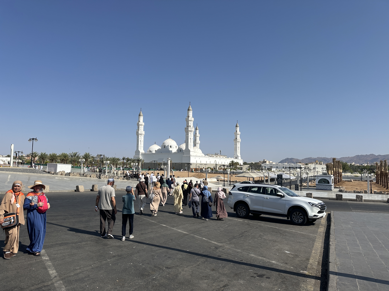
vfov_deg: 56.8
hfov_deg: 71.6
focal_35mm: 24
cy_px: 146
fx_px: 270
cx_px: 194
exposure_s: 1/6623
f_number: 1.78
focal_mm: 6.86
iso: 80
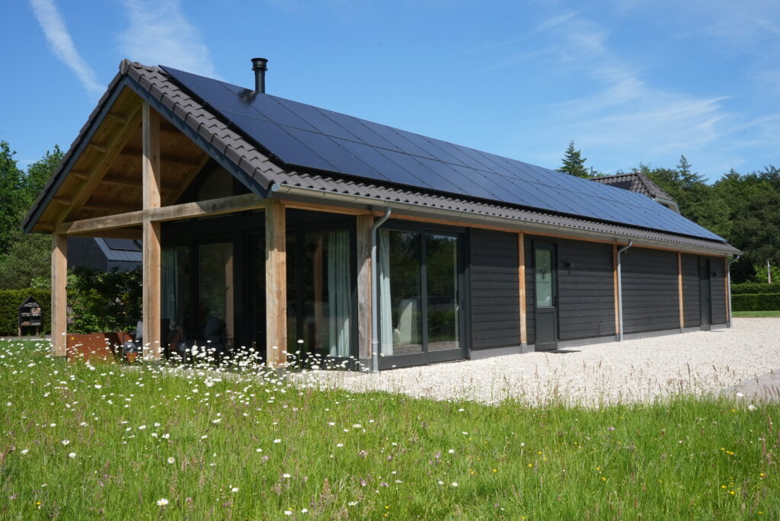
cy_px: 260
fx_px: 737
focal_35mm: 34
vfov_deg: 38.9
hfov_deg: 55.8
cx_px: 390
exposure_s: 1/160
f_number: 25
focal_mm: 34
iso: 640
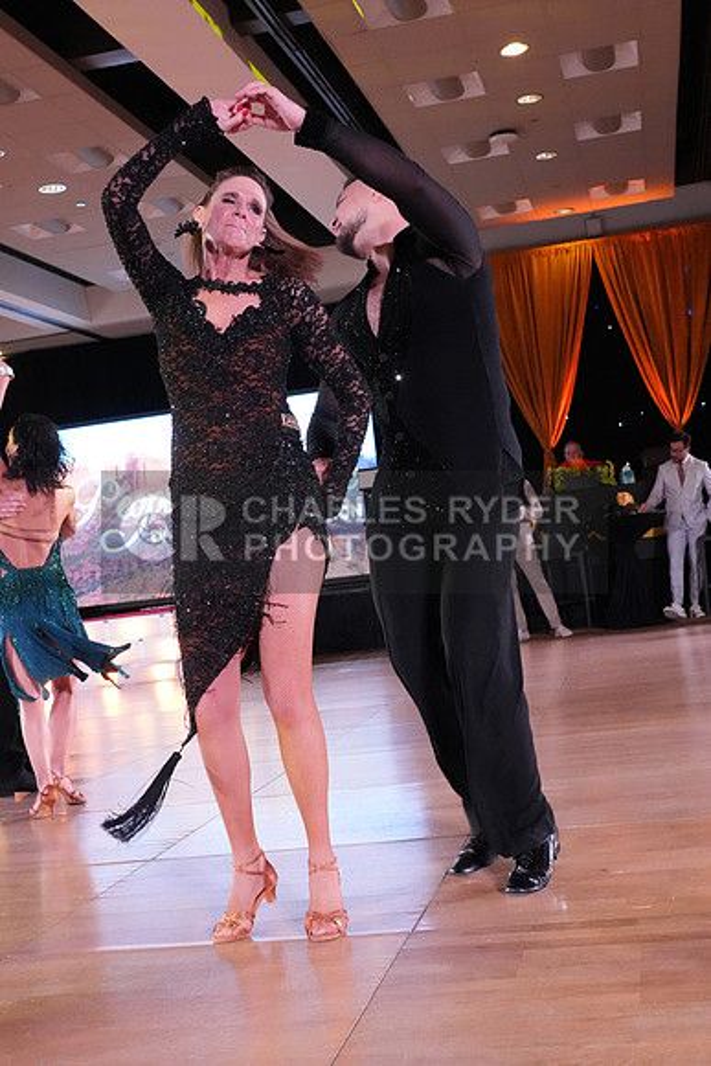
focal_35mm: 45
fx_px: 1332
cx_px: 356
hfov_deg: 29.9
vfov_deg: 43.6
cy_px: 533
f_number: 5.6
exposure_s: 1/400
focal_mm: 30
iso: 8000
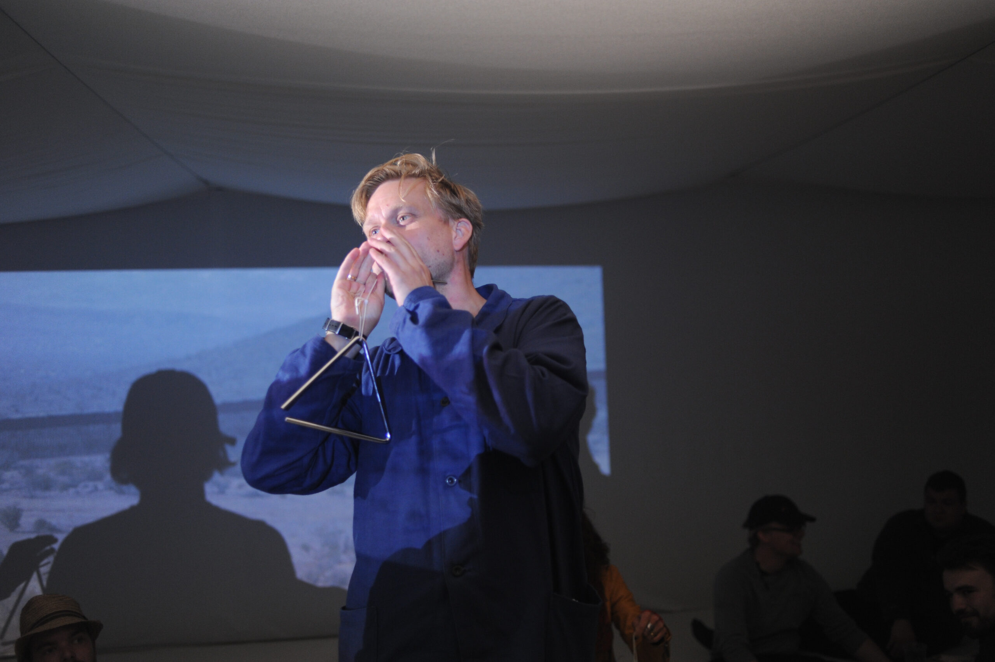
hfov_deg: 54.5
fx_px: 967
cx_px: 498
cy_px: 331
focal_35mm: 35
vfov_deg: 37.8
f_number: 2
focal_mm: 35
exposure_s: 1/100
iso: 1250
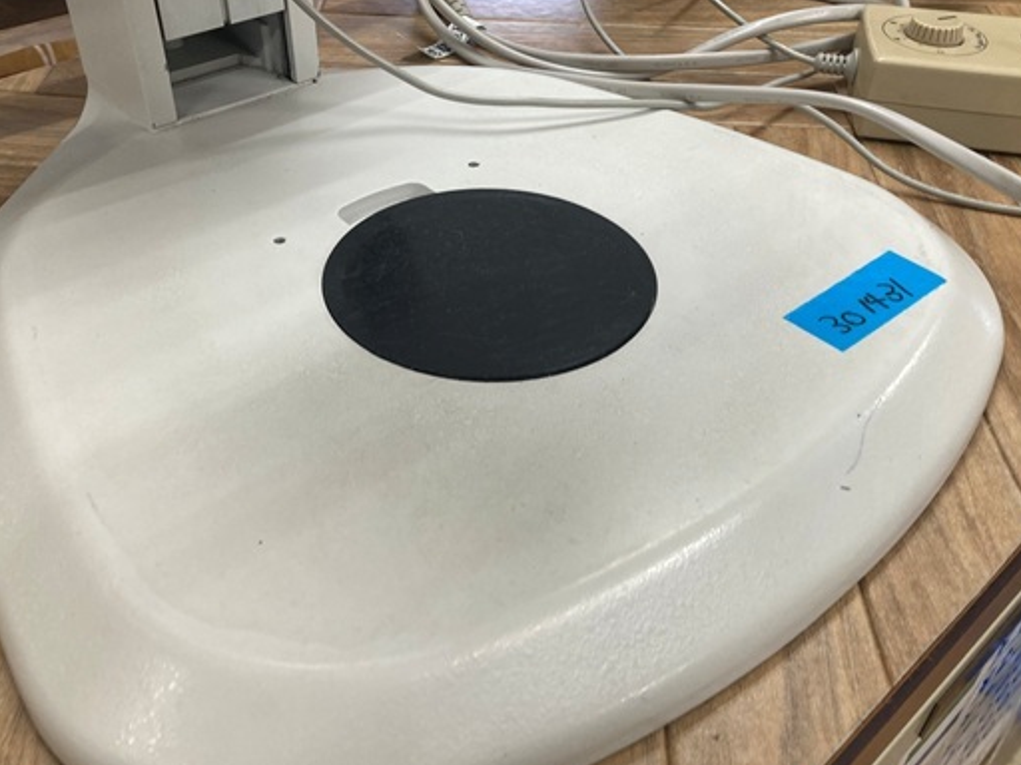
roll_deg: -3.0
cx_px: 538
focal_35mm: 35
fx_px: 1032
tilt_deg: -40.6
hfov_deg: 52.6
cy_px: 381
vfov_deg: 40.7
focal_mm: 3.99
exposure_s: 1/60
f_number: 1.8
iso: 50
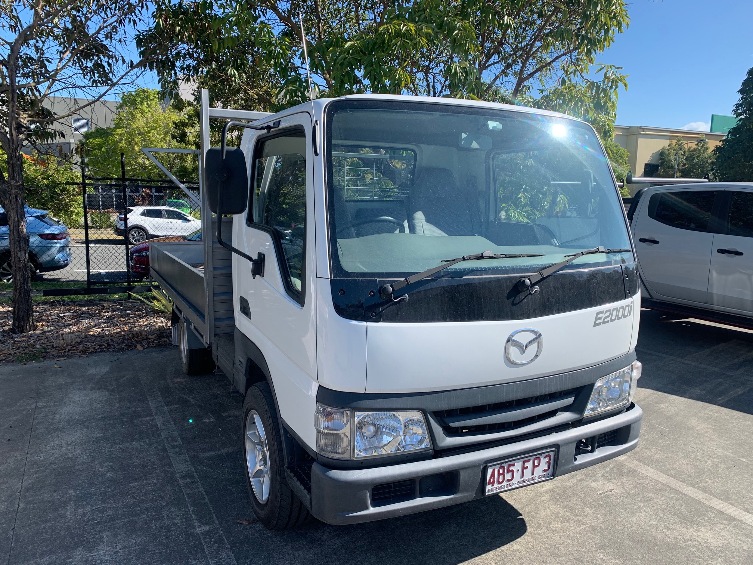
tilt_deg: -7.9
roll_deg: +0.0
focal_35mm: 26
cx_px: 376
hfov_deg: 67.3
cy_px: 282
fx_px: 566
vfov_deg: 53.1
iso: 25
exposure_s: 1/1021
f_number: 1.8
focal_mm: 4.25
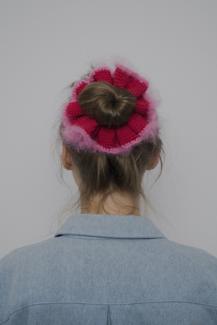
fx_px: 515
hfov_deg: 23.8
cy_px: 162
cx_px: 108
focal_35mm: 57
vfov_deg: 35.1
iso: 450
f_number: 5
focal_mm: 38
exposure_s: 1/80
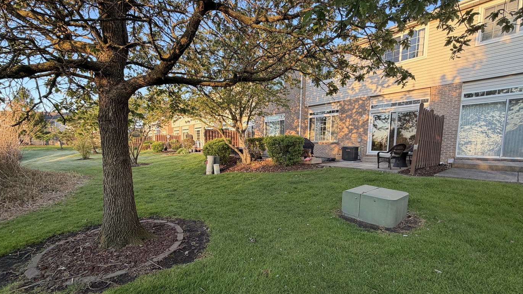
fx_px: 222
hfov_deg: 99.4
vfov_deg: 66.7
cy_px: 168
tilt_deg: -5.8
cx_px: 269
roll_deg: -0.5
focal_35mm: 16
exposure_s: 1/121
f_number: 2.2
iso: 80
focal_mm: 2.22
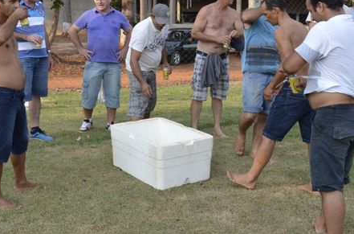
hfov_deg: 39.9
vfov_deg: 26.8
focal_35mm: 49
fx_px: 480
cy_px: 43
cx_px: 116
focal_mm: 18
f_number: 6.7
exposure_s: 1/180
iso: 200
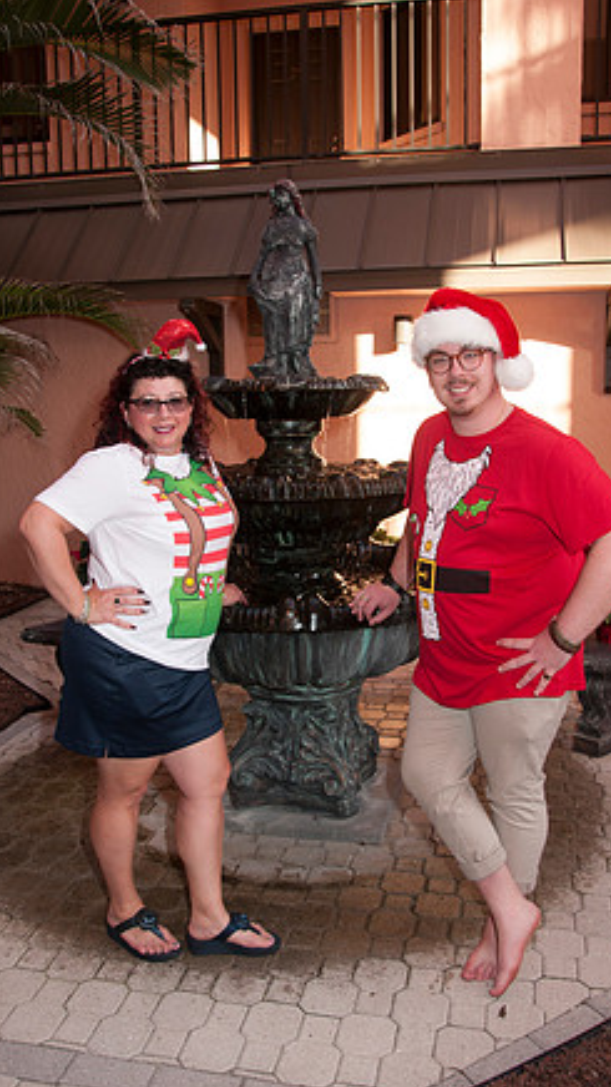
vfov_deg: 58.0
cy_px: 541
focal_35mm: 34
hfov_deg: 34.6
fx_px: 980
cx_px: 340
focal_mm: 21
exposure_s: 1/60
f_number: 5.6
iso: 100
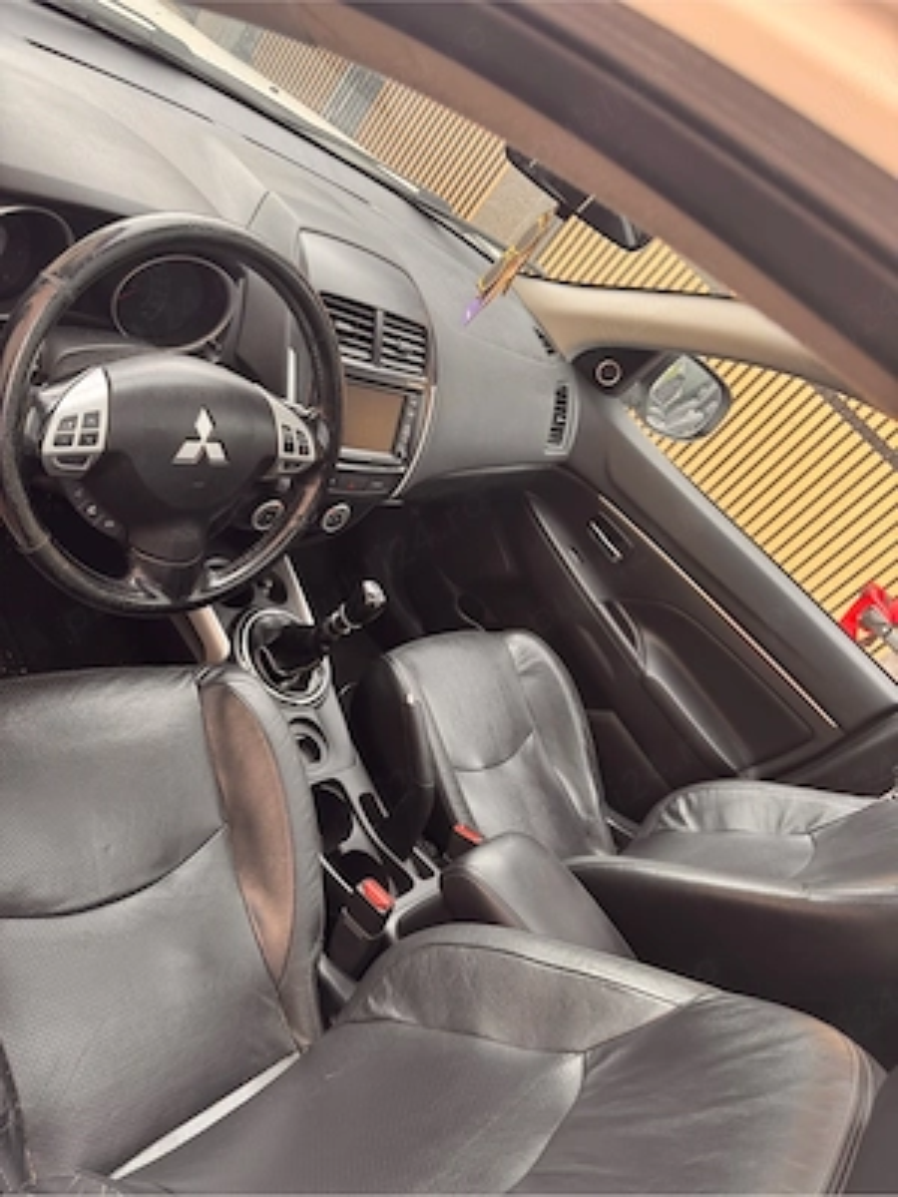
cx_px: 449
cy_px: 598
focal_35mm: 24
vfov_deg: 71.6
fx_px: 830
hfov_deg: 56.8
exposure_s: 1/121
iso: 100
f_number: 1.78
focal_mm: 6.76
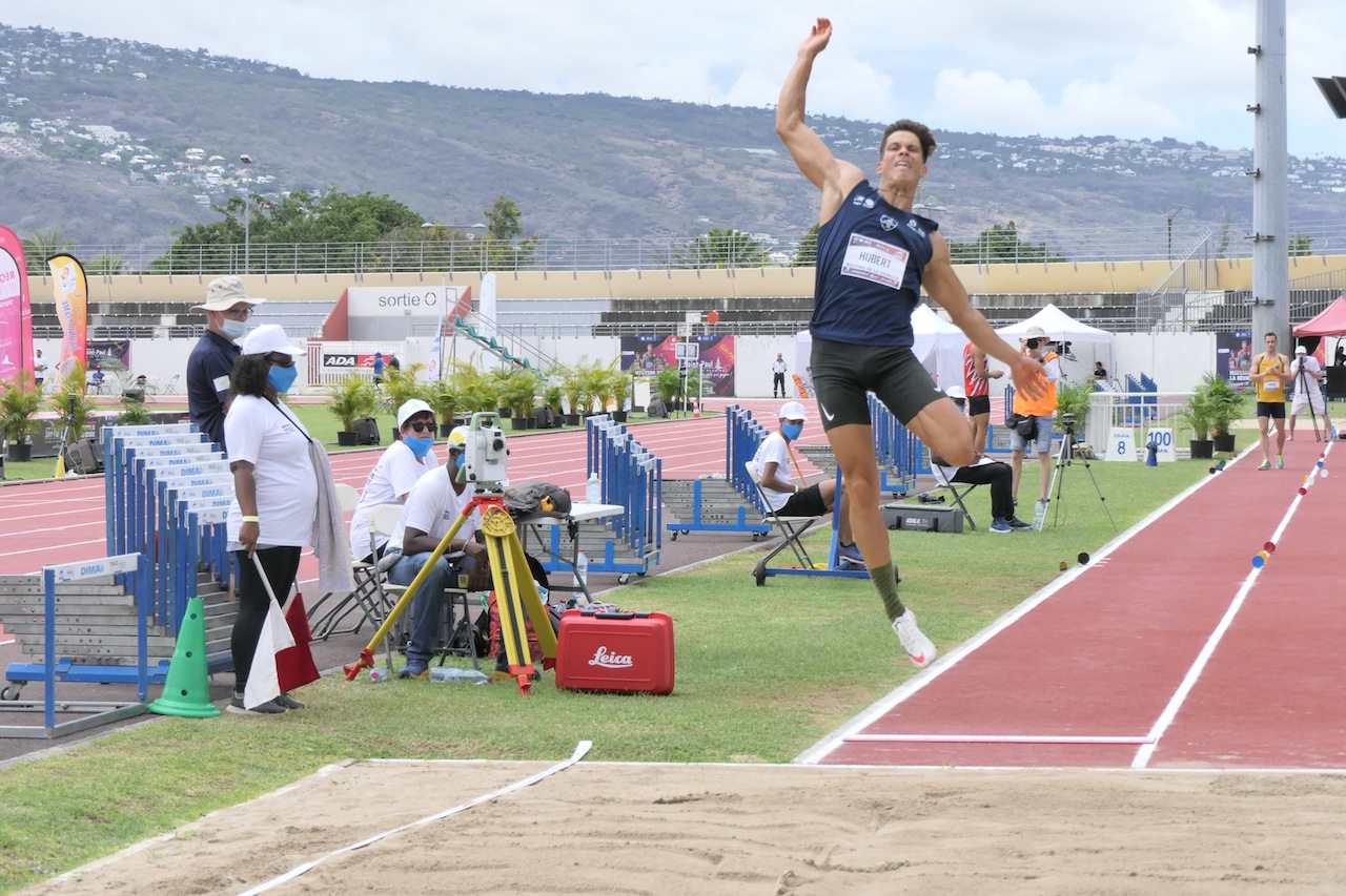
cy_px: 448
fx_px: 4075
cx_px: 673
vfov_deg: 12.6
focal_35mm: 109
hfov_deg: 18.8
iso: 800
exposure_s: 1/2000
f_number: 5.6
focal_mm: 40
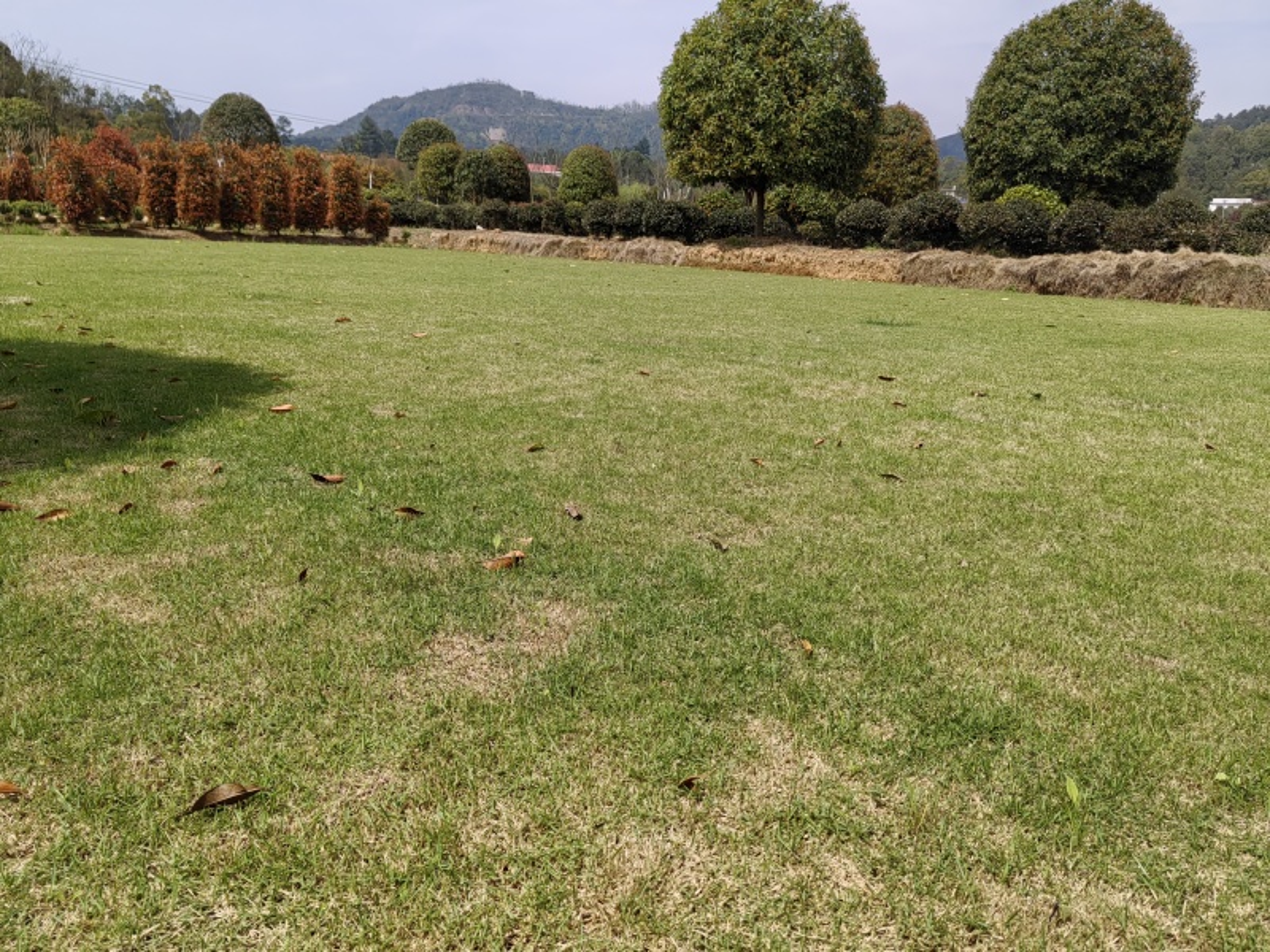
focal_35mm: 27
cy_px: 476
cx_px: 635
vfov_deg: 51.4
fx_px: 991
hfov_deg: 65.3
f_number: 1.9
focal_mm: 5.52
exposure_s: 1/3257
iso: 50
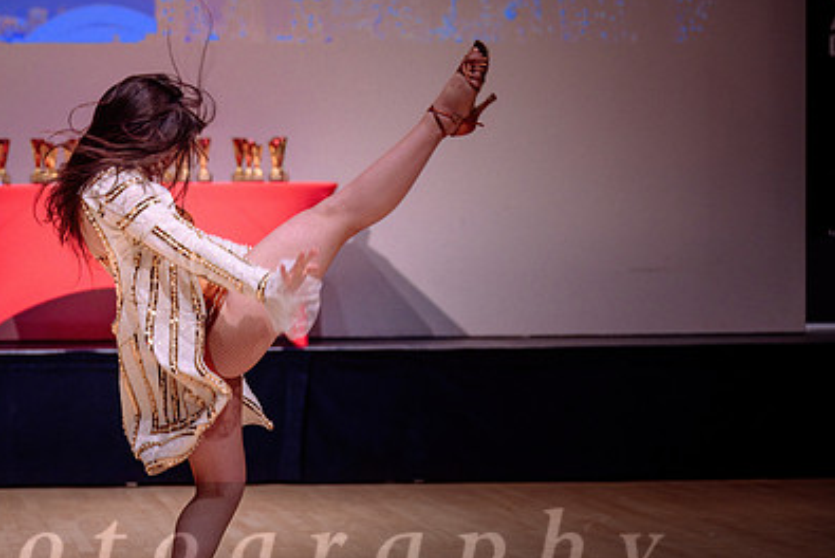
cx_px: 89
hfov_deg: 17.8
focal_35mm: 113
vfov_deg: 12.1
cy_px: 355
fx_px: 2623
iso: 1600
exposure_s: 1/400
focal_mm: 62
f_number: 2.8
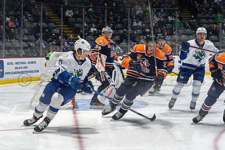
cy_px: 75
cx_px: 112
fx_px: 450
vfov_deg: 18.9
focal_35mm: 72
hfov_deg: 28.1
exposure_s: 1/640
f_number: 5
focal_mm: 70
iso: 1600
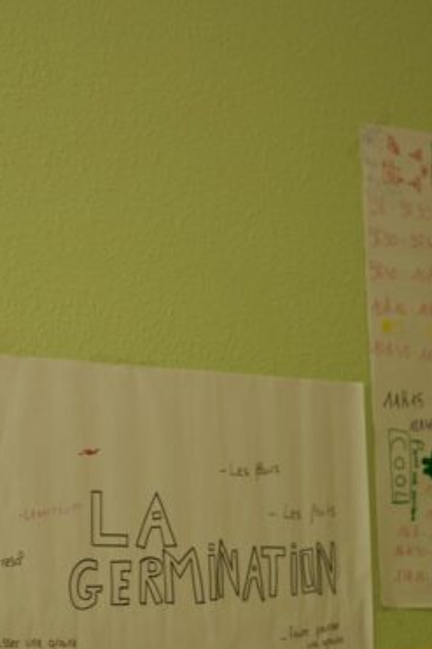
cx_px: 19
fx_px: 2486
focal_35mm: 138
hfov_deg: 9.9
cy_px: 482
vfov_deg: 14.8
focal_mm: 50
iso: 160
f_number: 1.8
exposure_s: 1/320
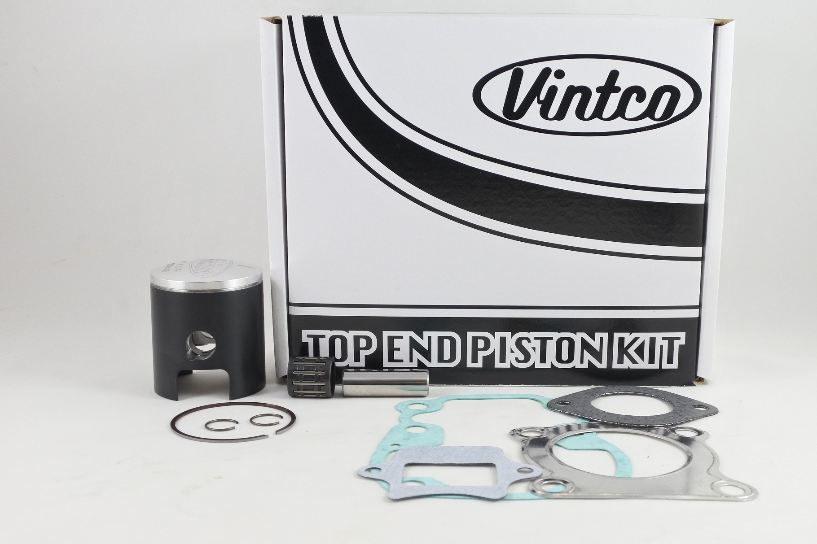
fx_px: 862
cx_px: 418
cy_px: 276
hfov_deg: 50.7
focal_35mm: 38
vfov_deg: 35.0
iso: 500
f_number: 4
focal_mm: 14
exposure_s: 1/125
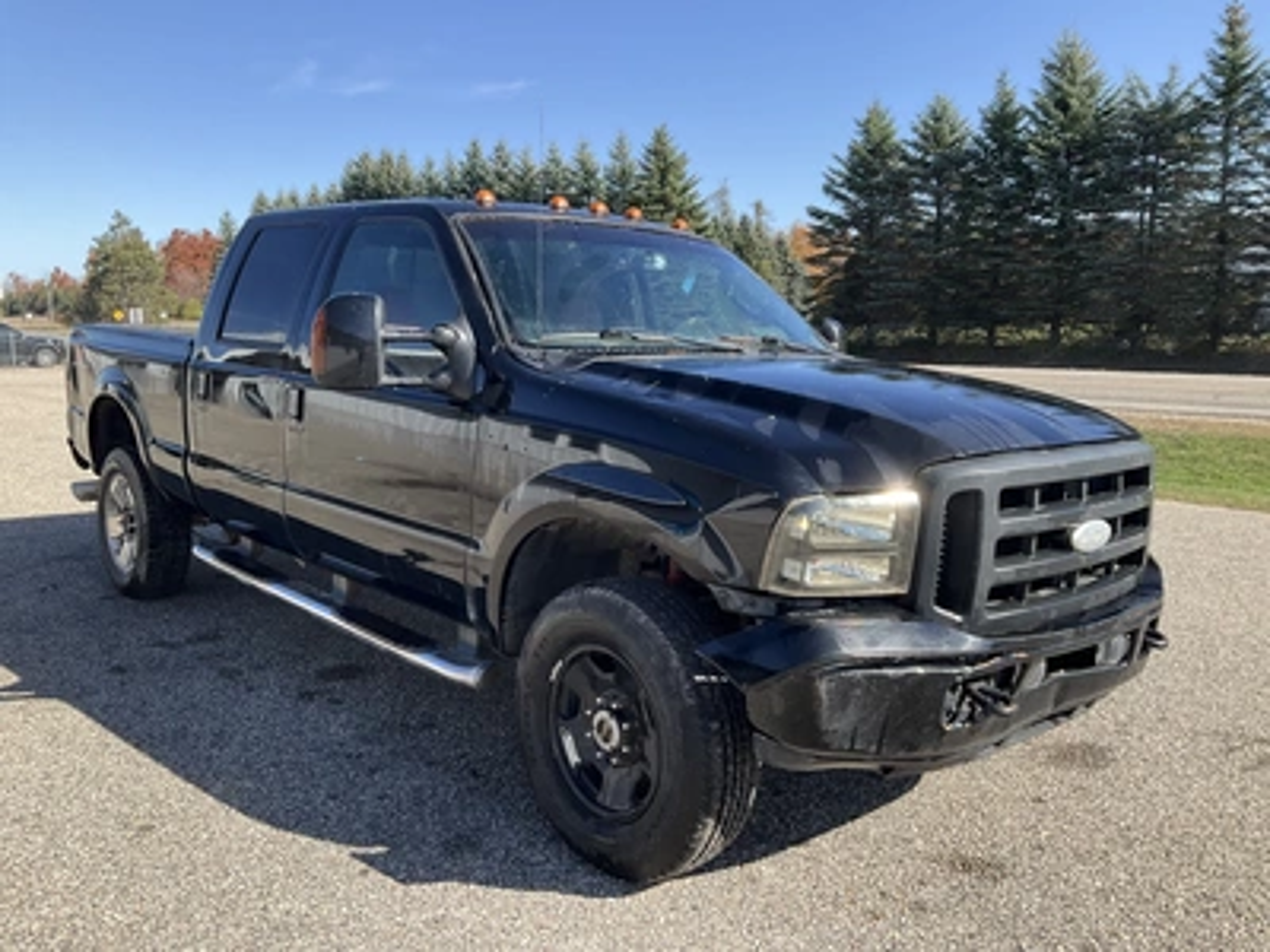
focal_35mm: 29
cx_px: 635
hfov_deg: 61.7
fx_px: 1064
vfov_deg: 48.2
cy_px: 476
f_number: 1.8
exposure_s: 1/842
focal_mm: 3
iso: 25
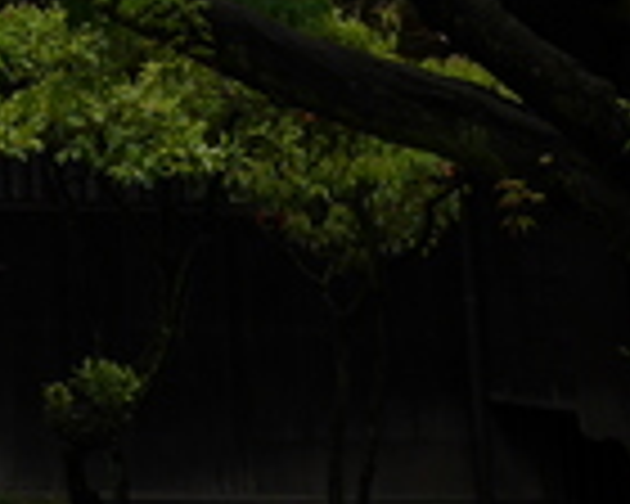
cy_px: -448
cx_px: -706
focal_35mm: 151
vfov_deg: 9.6
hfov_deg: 11.3
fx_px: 2815
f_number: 5.6
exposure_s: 1/160
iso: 200
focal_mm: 18
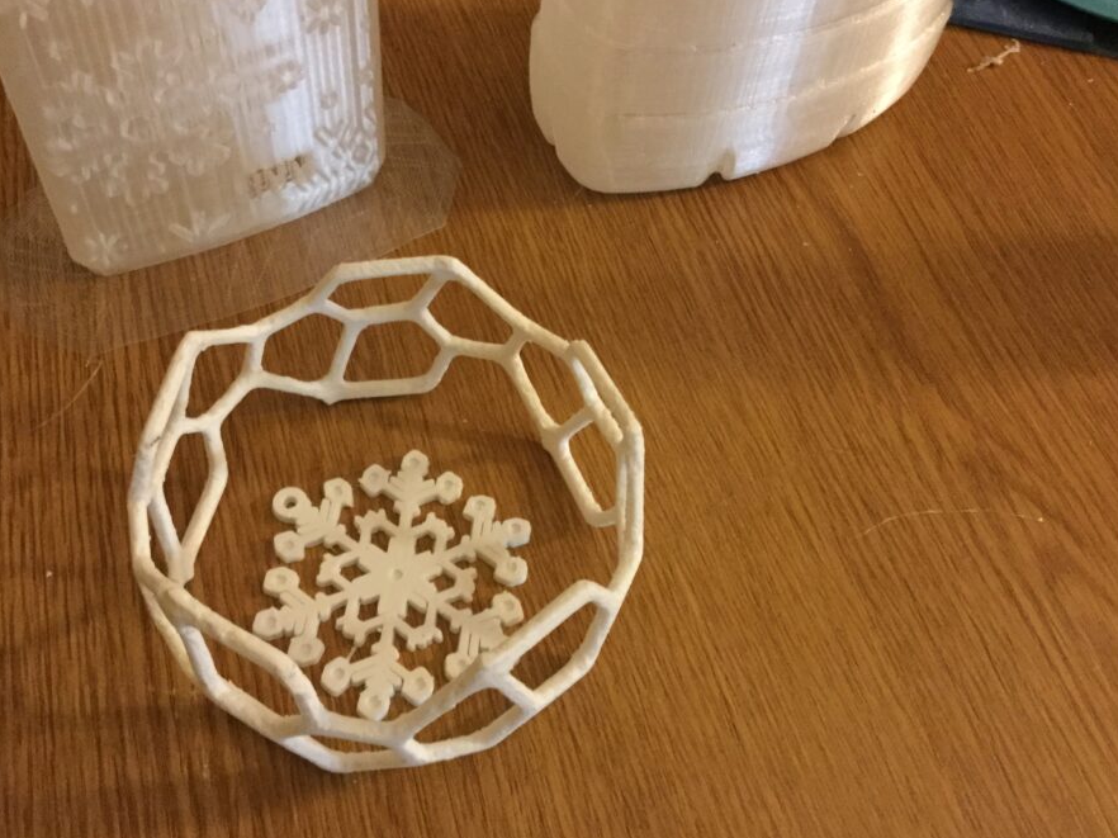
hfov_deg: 51.3
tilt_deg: -58.6
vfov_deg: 39.6
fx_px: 1162
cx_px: 524
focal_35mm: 36
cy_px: 421
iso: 400
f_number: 2.4
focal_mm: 3.3
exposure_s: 1/17
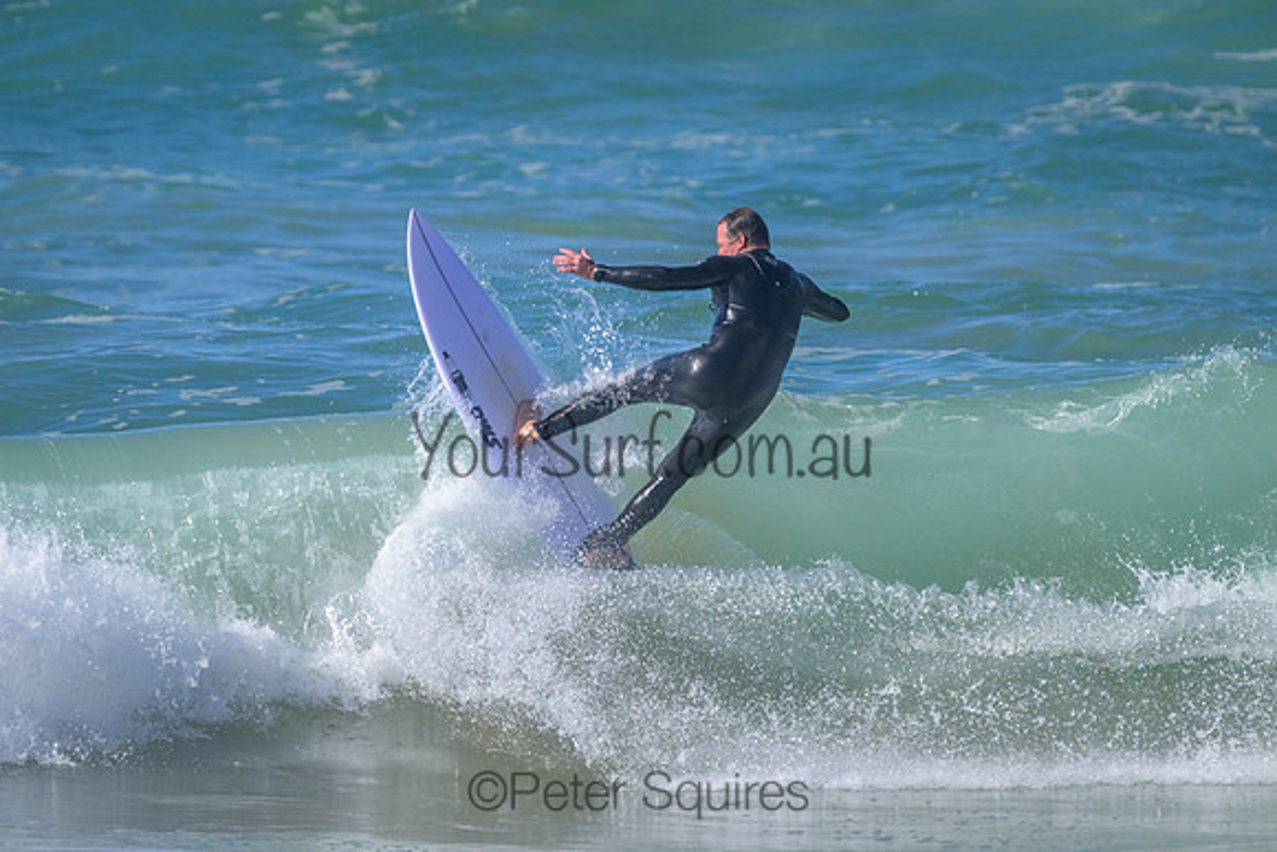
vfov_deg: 1.7
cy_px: 426
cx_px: 638
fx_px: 28383
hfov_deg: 2.6
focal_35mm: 800
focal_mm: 800
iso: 1250
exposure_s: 1/2000
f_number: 11
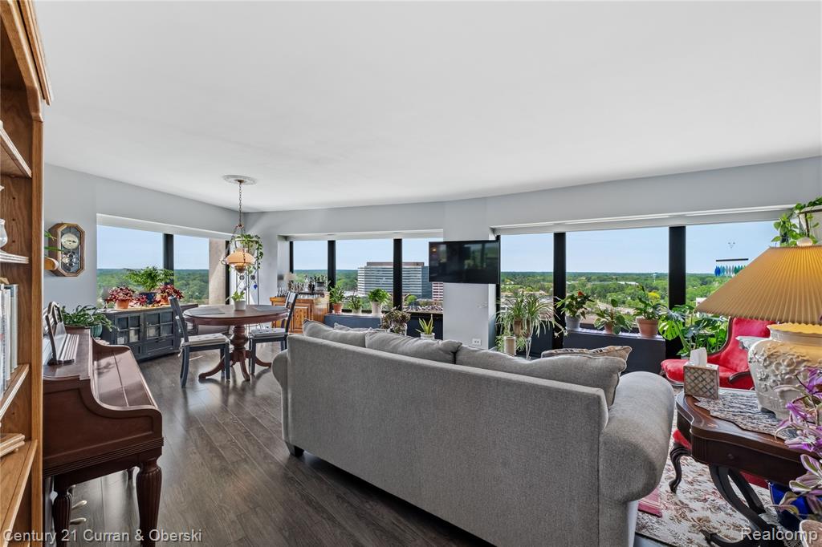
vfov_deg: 77.3
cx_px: 411
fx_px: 342
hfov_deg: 100.4
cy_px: 274
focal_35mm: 15
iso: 500
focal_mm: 10
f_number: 8
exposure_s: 1/4
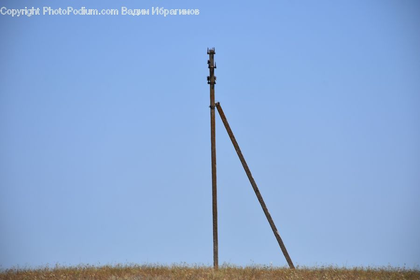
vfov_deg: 6.5
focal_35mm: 210
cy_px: 140
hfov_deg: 9.8
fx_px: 2449
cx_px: 210
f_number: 8
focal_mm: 140
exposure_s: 1/1000
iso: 280
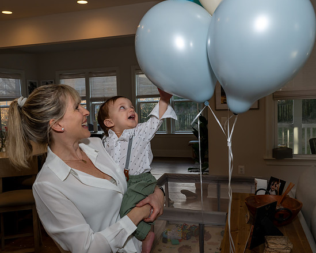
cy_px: 124
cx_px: 156
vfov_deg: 41.1
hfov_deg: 50.3
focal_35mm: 36
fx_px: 337
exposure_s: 1/250
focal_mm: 29
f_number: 7.1
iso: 640
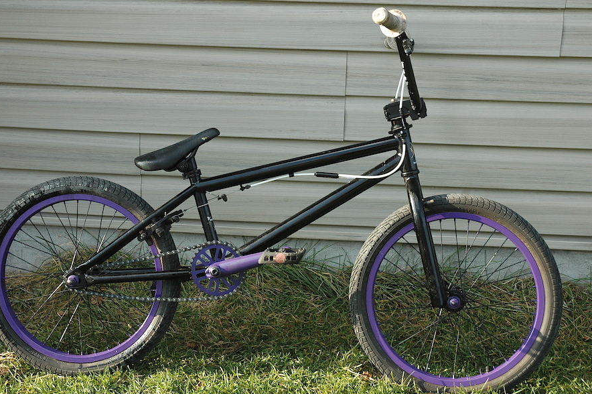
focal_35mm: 66
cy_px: 202
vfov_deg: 20.6
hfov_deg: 30.5
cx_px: 286
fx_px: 1084
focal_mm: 38
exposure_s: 1/200
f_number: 7.1
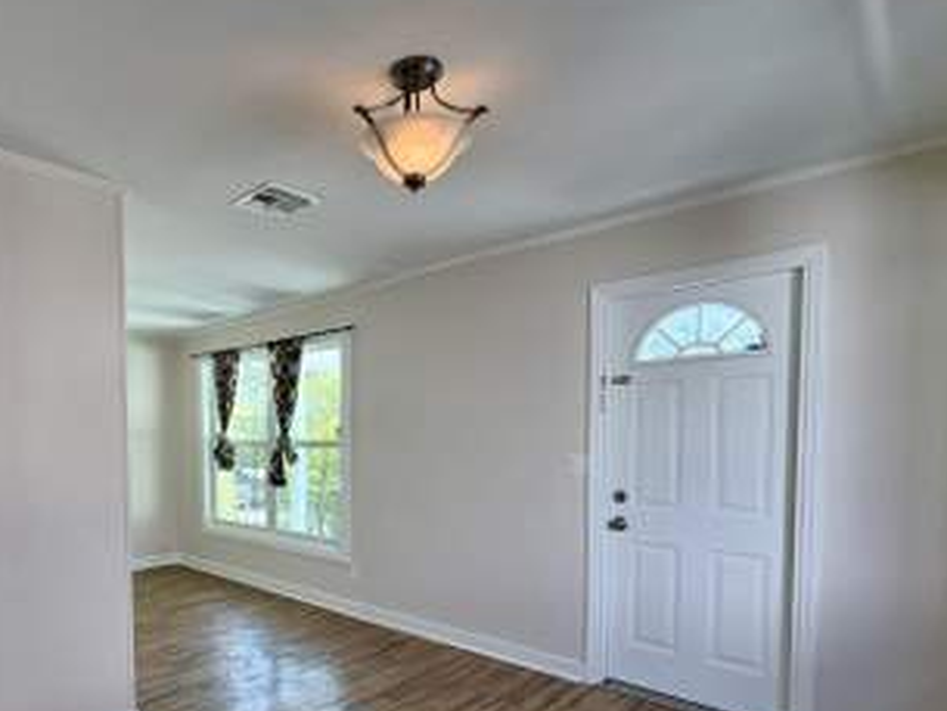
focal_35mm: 22
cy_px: 466
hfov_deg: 74.3
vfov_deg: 59.9
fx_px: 602
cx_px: 326
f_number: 2.2
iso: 100
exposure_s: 1/127
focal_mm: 2.22
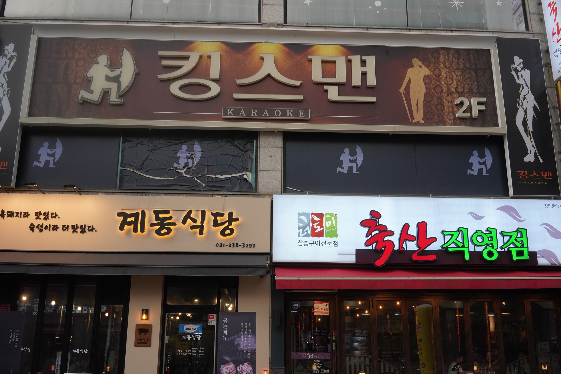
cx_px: 280
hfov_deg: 54.4
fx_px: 545
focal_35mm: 35
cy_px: 187
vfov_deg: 37.9
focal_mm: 35
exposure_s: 1/100
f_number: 14
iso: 1600
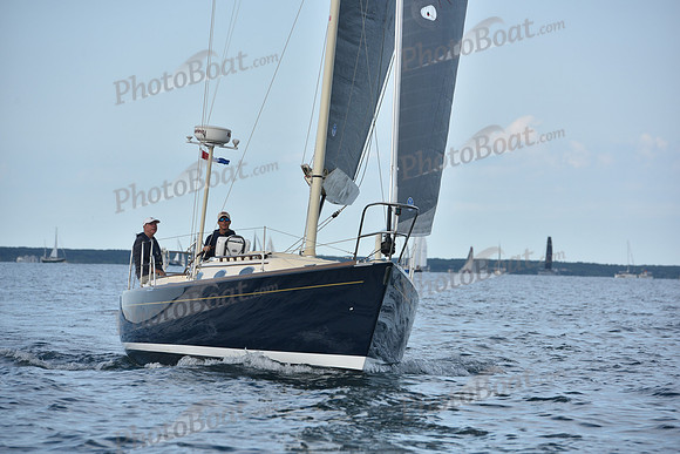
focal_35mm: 200
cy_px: 227
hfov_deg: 10.3
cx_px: 340
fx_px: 3778
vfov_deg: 6.9
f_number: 7.1
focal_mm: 200
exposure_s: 1/1000
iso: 320
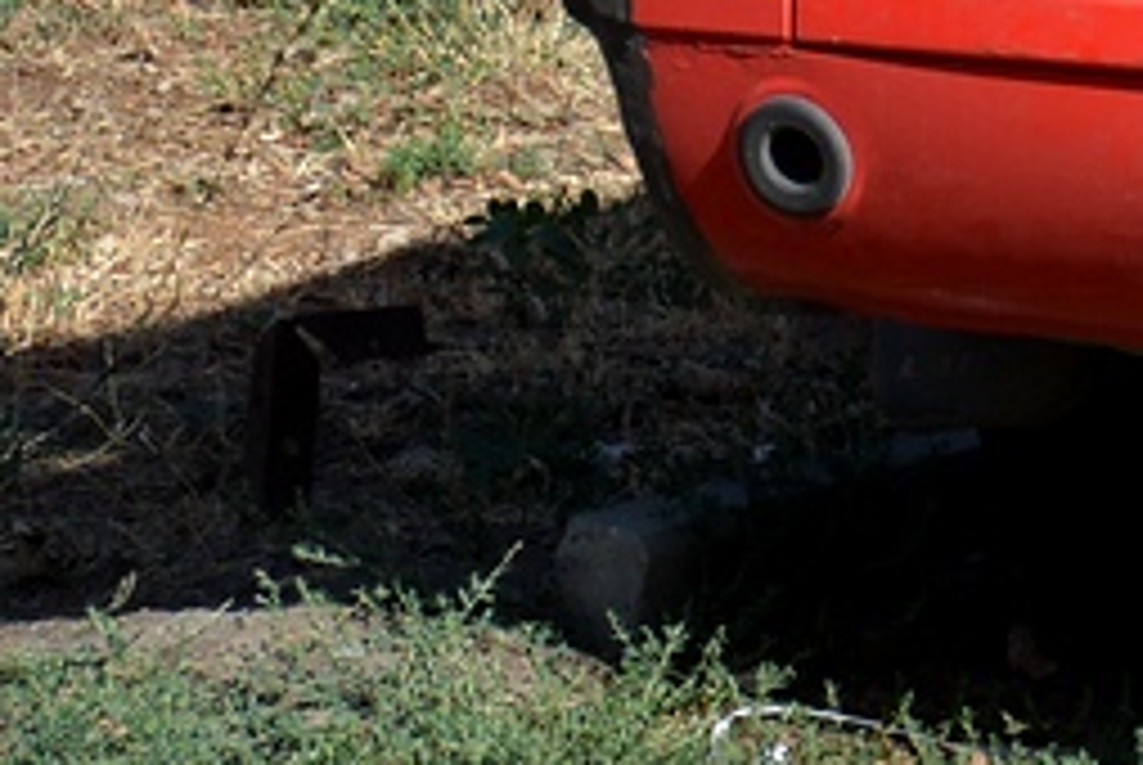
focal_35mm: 637
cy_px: -770
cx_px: 2473
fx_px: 20248
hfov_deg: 3.2
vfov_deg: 2.2
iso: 200
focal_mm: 90
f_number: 8
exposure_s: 1/500
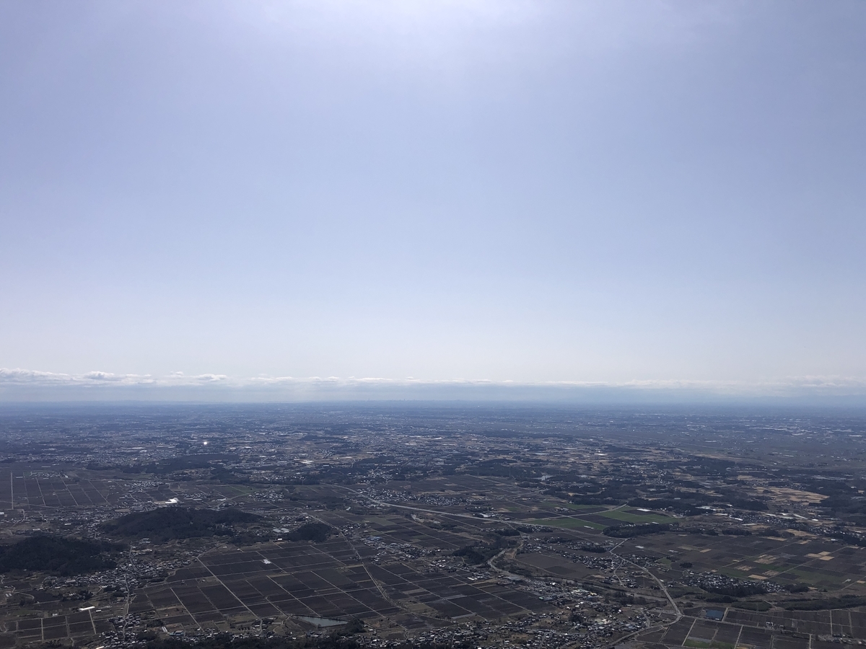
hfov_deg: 63.4
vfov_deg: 49.7
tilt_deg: +6.6
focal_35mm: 28
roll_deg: -1.0
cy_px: 324
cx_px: 433
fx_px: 700
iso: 25
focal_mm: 3.99
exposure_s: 1/6897
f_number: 1.8
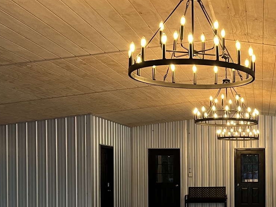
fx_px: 446
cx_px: 274
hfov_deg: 31.8
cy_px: 167
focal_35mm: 56
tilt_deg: -0.4
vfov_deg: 25.6
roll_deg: +0.6
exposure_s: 1/60
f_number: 1.6
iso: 160
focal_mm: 5.1
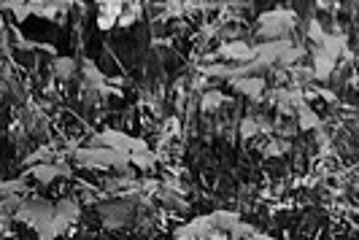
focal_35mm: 162
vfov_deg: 8.2
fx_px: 1617
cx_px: 733
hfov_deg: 11.4
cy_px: -189
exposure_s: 1/500
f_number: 1.8
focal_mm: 35
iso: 400
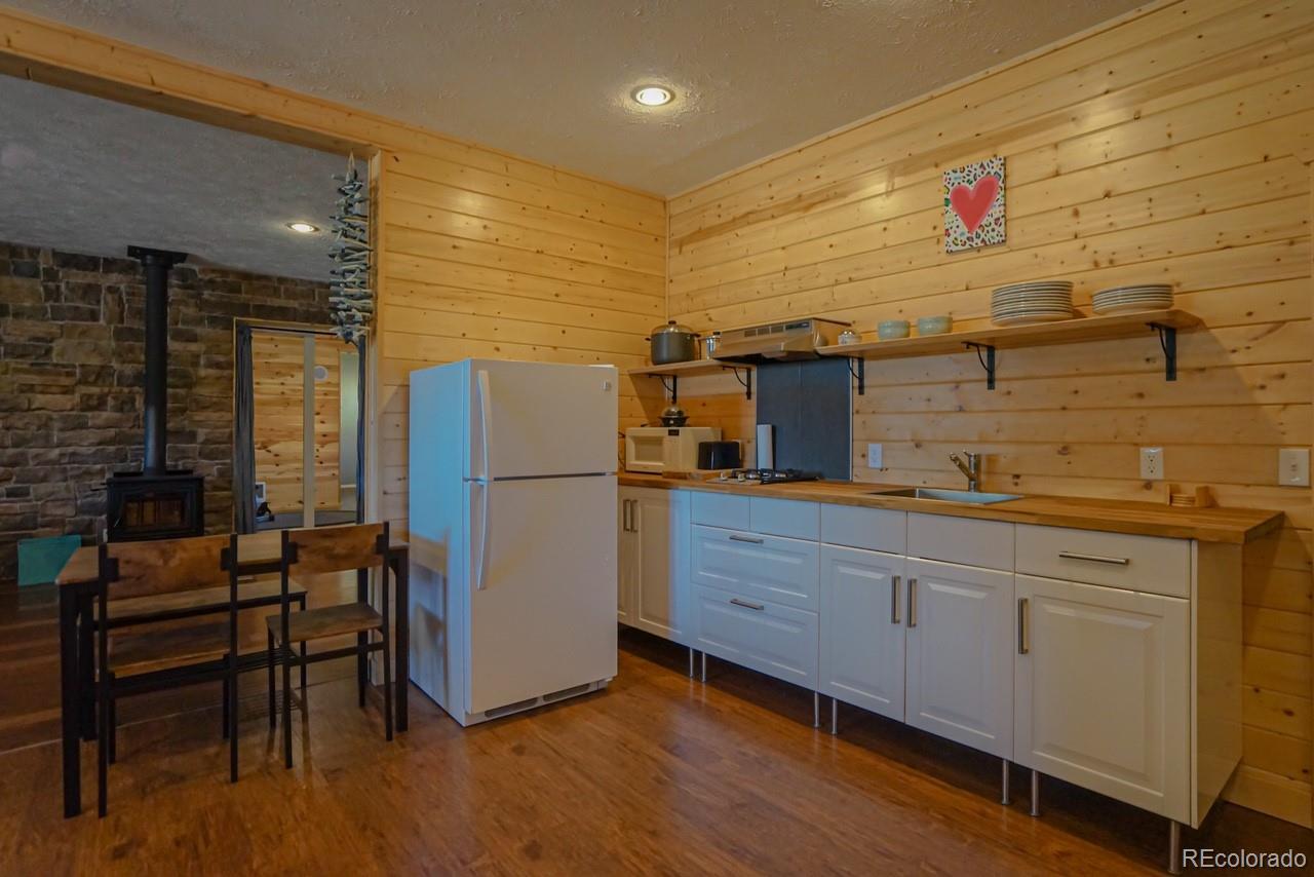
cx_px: 657
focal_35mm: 17
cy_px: 438
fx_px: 621
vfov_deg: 70.5
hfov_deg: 93.3
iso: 2500
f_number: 4
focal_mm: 17
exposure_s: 1/200
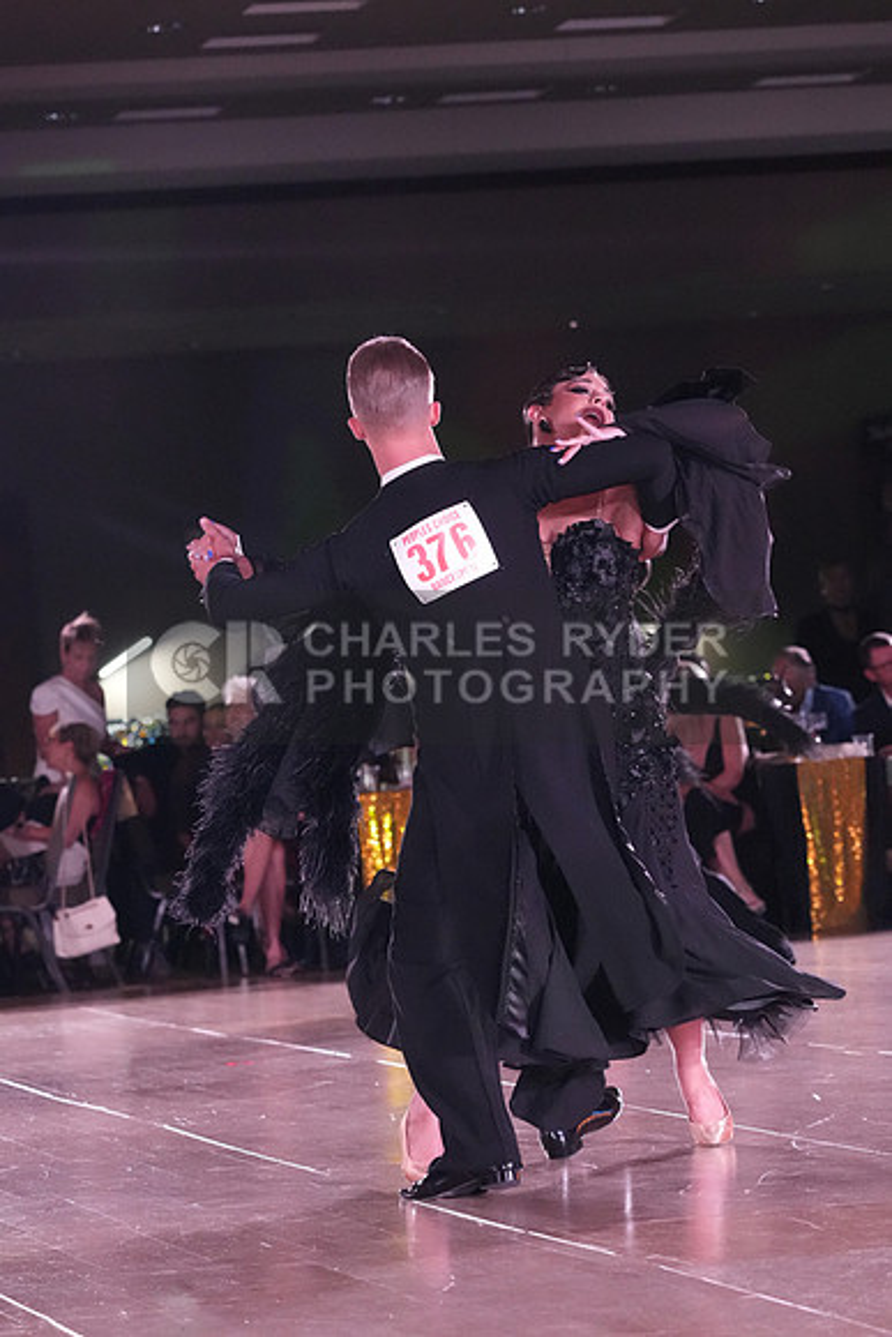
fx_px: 5831
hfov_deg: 8.7
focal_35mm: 157
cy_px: 668
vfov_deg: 13.1
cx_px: 446
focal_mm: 105
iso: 8000
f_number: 5
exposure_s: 1/400
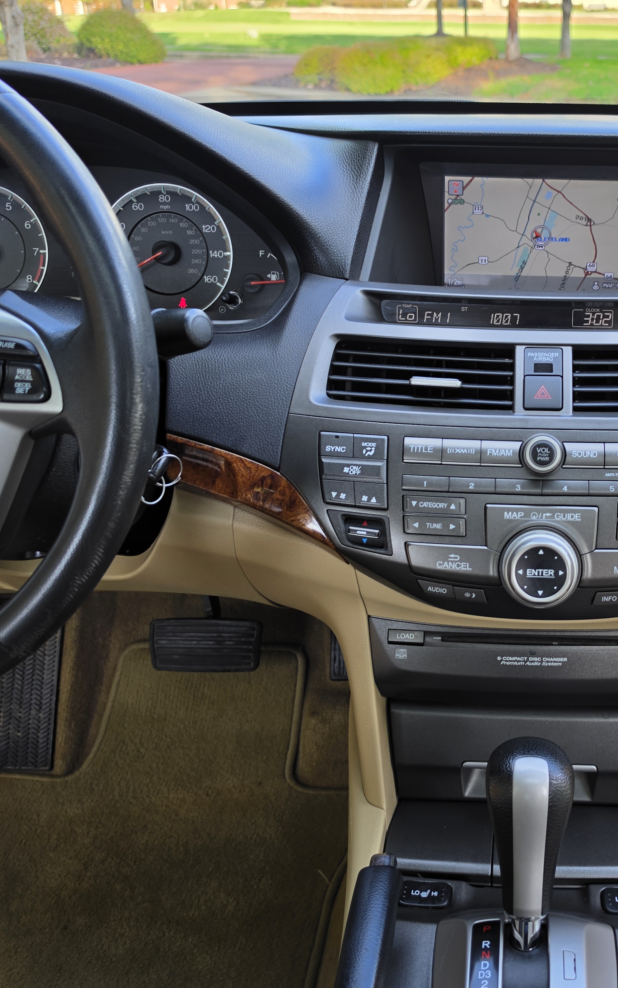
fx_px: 916
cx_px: 518
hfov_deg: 35.7
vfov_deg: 56.7
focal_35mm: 34
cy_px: 486
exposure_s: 1/138
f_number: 1.4
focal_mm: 6.5
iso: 16
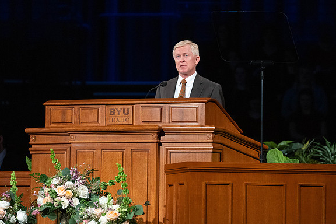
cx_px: 198
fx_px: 2940
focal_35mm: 315
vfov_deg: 4.4
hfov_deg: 6.5
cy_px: 63
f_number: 3.5
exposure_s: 1/250
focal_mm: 200
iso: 2500
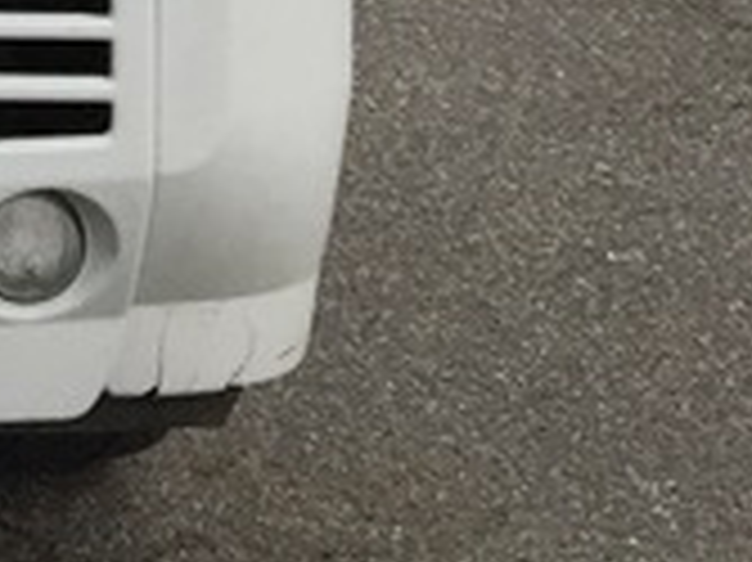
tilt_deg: +2.6
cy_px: -1128
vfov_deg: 7.4
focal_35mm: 178
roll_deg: -0.2
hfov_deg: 9.7
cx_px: -1099
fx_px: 3864
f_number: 2.2
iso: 50
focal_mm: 4.15
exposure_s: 1/100
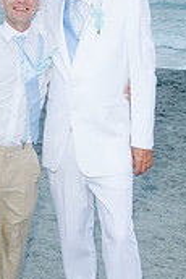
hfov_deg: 14.5
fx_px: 727
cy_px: 109
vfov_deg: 21.6
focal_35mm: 94
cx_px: 45
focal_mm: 24
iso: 200
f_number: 5.6
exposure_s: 1/30
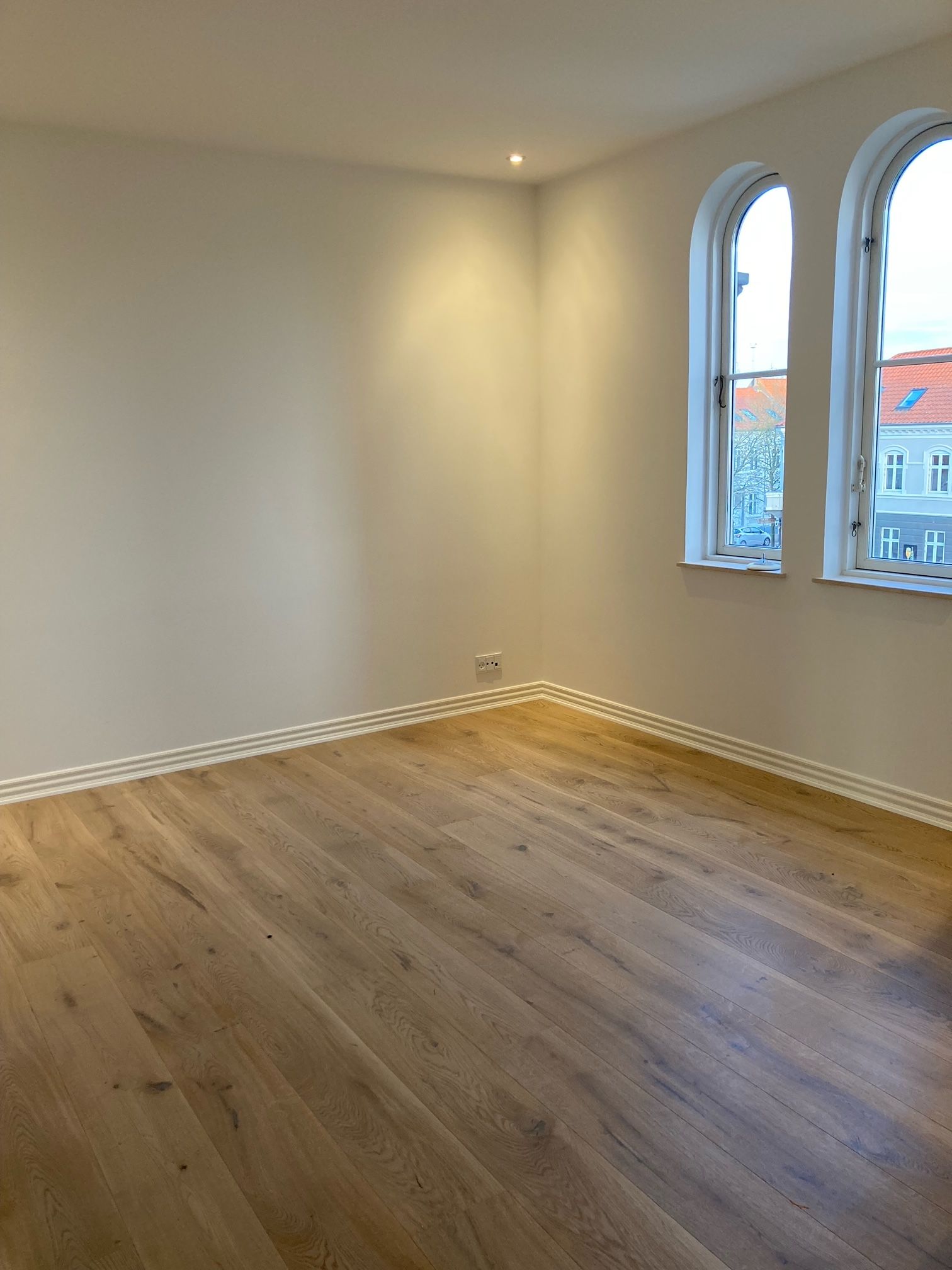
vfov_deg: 63.4
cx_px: 476
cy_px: 635
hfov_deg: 49.7
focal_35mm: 28
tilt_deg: -9.9
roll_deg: +1.5
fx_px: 1027
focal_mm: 3.99
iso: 100
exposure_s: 1/50
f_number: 1.8
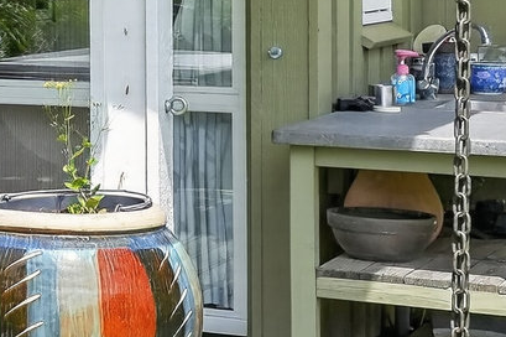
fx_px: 2022
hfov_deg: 11.1
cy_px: -42
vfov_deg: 9.4
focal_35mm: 144
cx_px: -849
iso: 400
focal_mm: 23
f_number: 8
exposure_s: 1/160
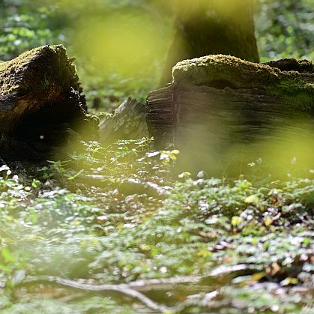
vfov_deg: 8.4
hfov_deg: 8.4
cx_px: 24
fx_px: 2124
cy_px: 68
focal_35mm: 207
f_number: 1.2
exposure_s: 1/3200
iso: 64
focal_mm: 85
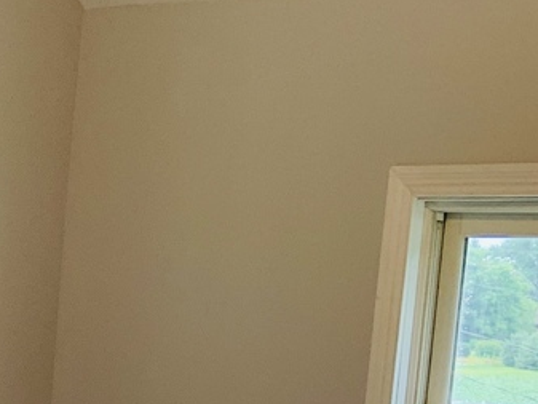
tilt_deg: -7.2
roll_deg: -2.9
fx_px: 1726
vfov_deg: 12.8
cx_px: -174
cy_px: 546
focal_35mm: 111
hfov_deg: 16.7
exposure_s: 1/60
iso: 80
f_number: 1.8
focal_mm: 4.25
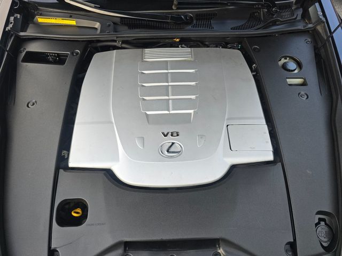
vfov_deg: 58.9
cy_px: 128
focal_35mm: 23
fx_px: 227
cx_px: 171
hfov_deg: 73.9
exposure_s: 1/180
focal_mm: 6.3
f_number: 1.7
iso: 200
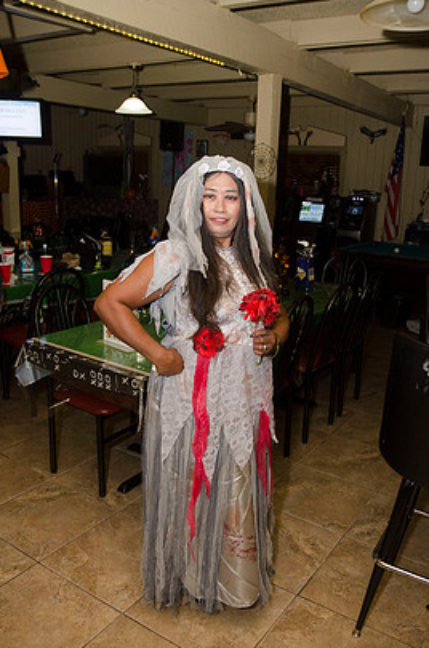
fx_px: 539
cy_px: 339
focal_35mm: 30
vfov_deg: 62.0
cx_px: 210
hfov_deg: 43.4
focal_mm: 18
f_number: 4
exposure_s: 1/60
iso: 400
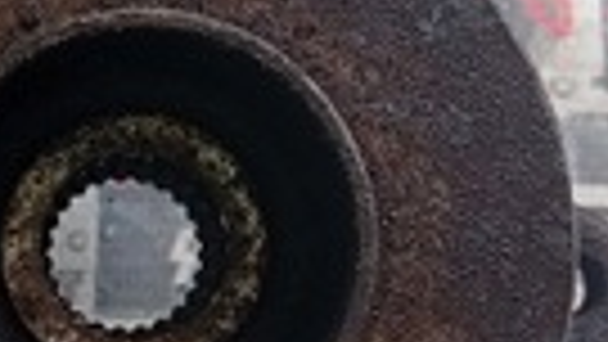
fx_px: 1629
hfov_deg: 20.7
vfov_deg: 12.0
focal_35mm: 101
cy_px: 243
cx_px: 61
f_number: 1.8
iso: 92
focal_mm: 3.96
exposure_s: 1/50
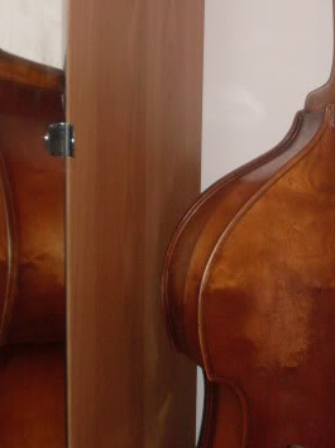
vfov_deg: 17.9
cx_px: 297
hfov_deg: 13.3
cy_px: 213
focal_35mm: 110
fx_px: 1421
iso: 100
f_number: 2.8
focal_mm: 6.3
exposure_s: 1/45
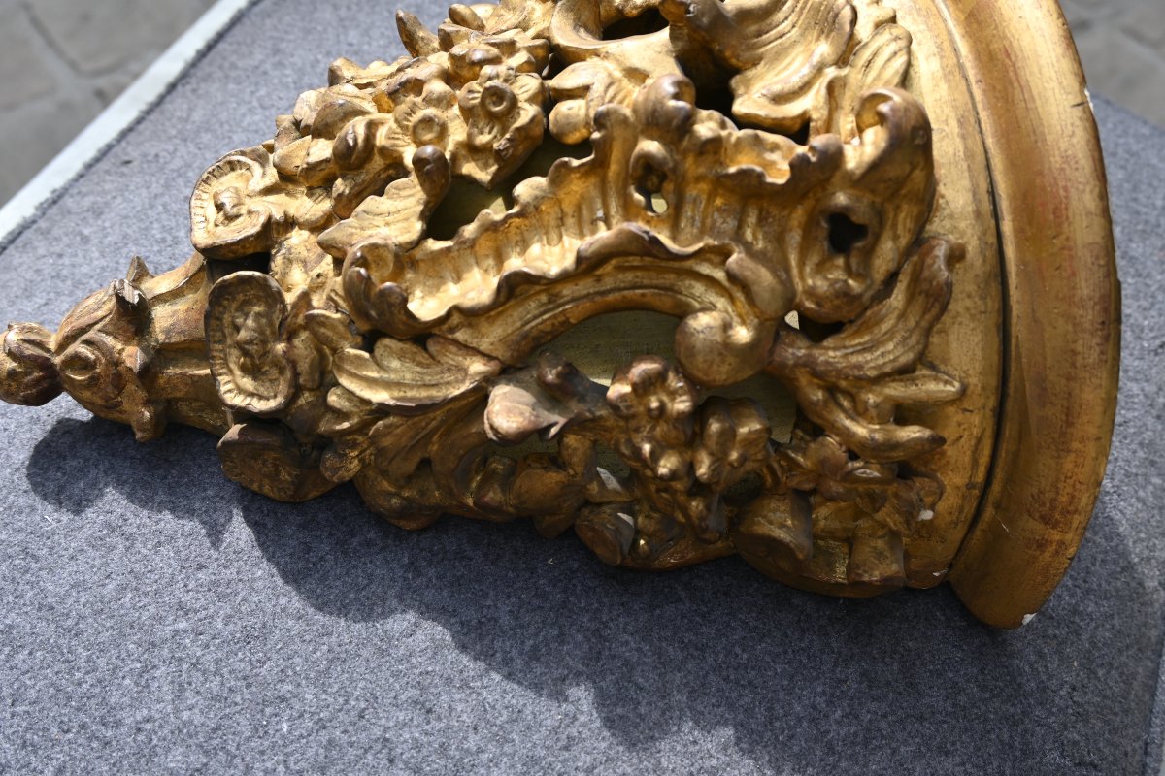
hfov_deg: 49.6
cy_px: 388
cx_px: 582
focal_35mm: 39
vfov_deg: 34.2
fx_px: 1262
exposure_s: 1/250
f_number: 5.6
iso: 160
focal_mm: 26
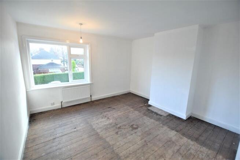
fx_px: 100
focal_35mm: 15
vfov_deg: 77.4
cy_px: 80
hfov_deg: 100.4
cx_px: 120
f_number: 3.5
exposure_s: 1/40
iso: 200
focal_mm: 10
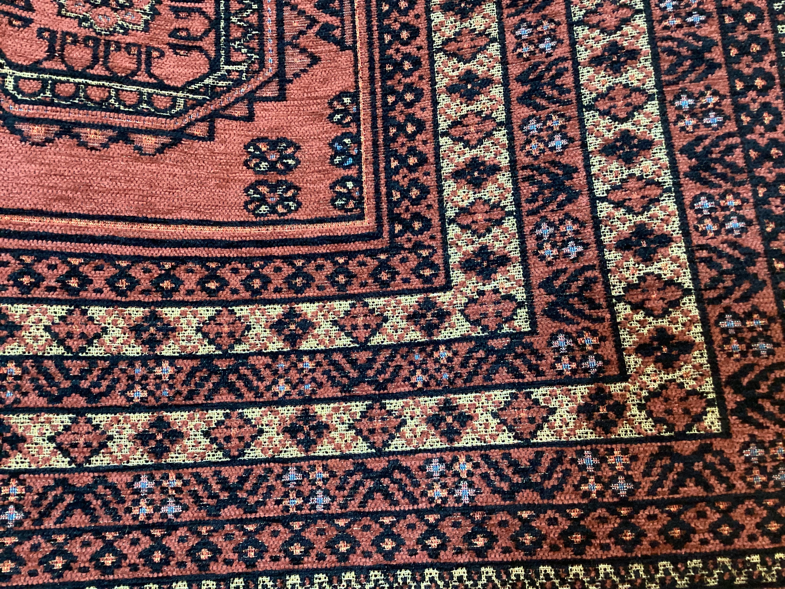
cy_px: 294
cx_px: 392
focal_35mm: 31
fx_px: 703
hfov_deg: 58.4
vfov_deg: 45.4
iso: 320
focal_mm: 3.3
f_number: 2.4
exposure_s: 1/40
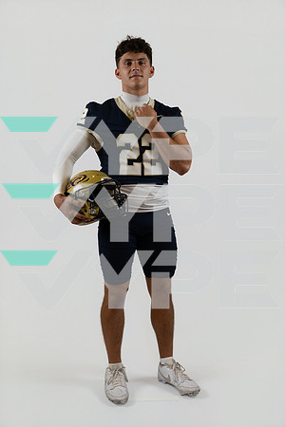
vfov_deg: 49.9
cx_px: 142
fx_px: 460
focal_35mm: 39
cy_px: 214
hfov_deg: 34.5
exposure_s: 1/125
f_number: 4
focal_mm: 38.7
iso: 250
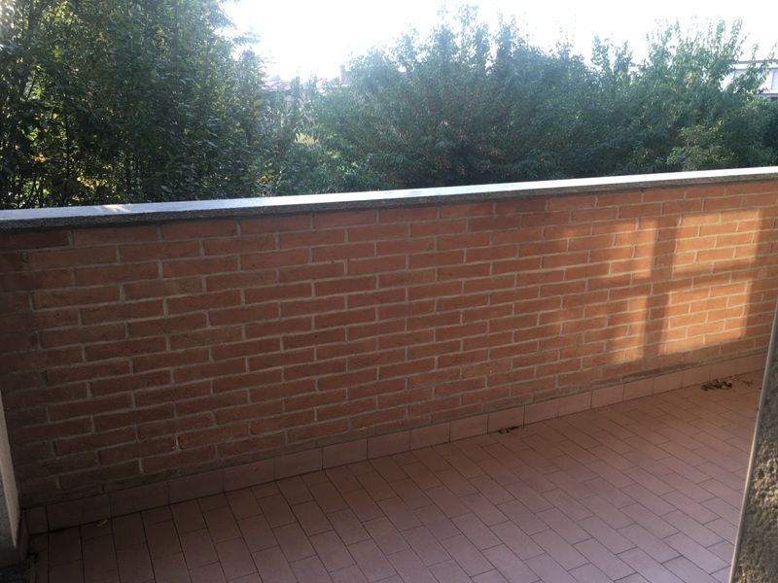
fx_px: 652
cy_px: 292
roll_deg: -0.4
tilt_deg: -16.5
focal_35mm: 29
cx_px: 389
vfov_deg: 48.2
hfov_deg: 61.7
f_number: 2.2
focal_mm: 4.15
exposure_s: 1/100
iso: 25
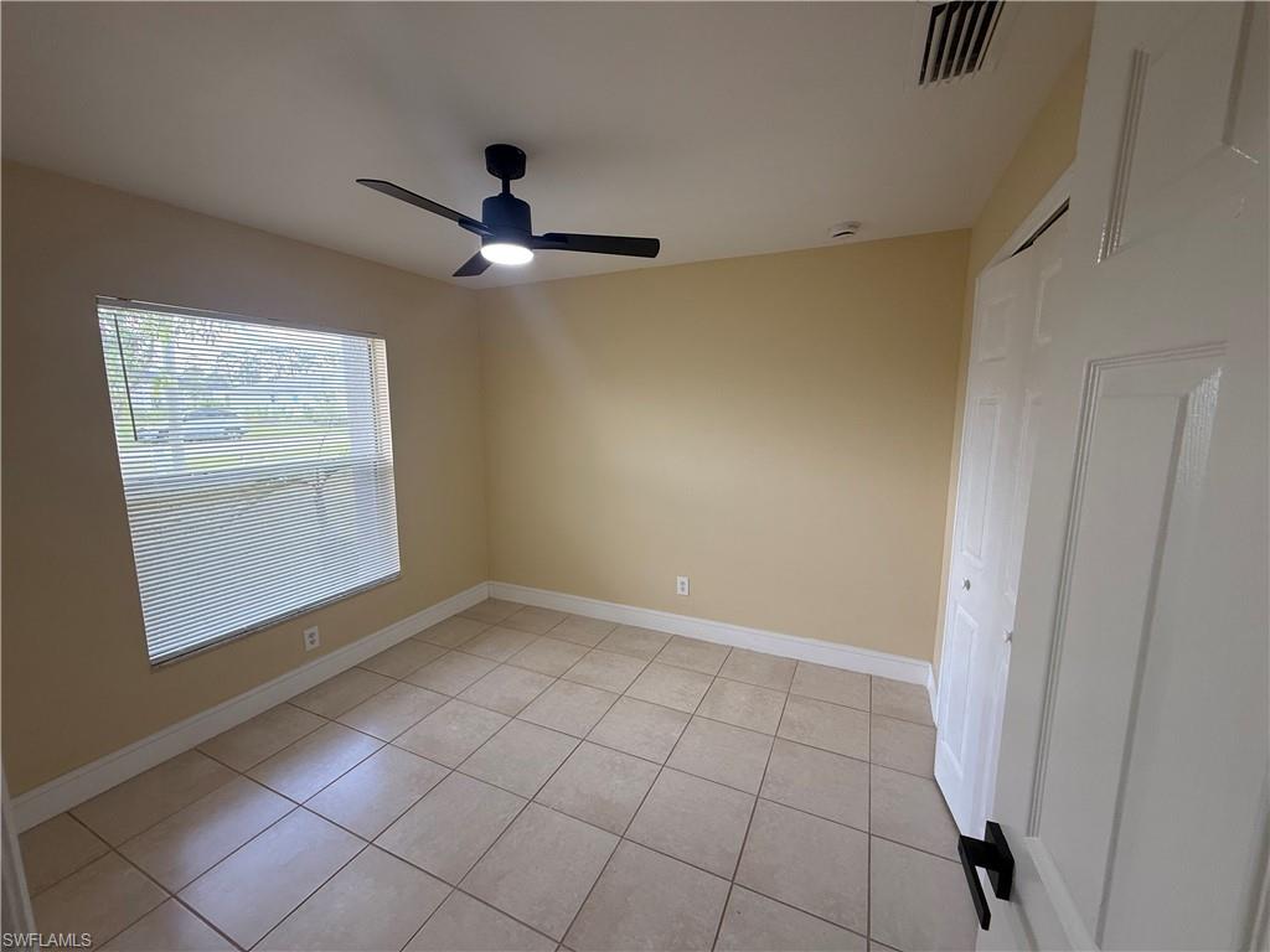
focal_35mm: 14
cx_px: 635
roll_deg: +0.4
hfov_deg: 102.1
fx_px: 514
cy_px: 476
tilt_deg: -7.4
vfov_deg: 85.7
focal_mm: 2.22
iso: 125
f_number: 2.2
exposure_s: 1/120
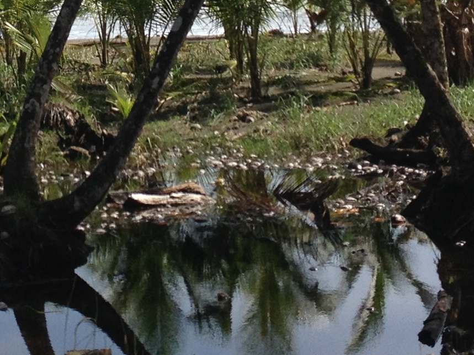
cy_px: -103
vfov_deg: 10.9
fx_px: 1821
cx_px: 97
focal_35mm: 133
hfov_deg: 14.7
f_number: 2.4
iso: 50
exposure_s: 1/1727
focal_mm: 4.28
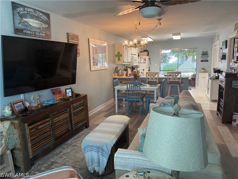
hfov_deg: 71.6
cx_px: 119
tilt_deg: -9.6
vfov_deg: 56.8
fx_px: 165
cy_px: 90
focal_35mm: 24
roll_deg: +1.9
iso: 125
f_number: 1.78
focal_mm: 6.76
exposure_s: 1/60
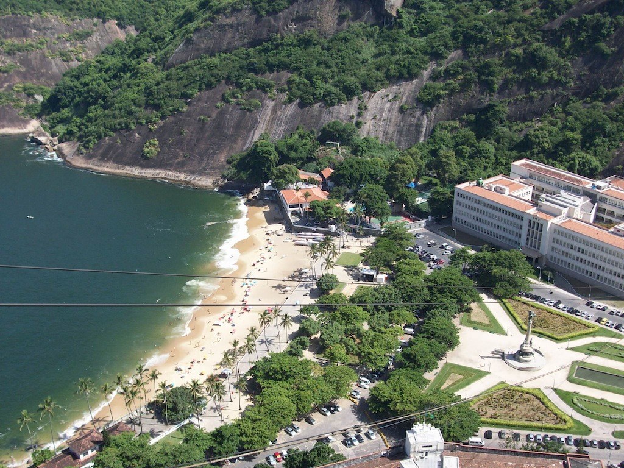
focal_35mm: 42
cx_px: 312
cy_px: 234
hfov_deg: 44.8
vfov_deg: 34.3
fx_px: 757
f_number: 3.2
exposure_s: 1/627
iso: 64
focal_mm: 7.1
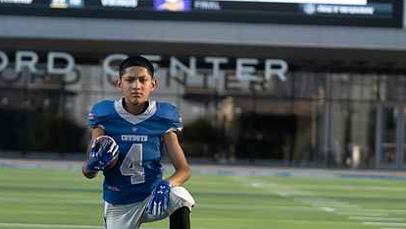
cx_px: 124
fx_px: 1249
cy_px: 162
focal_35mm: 116
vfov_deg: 10.4
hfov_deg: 18.4
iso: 100
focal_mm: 79
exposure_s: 1/640
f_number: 2.8
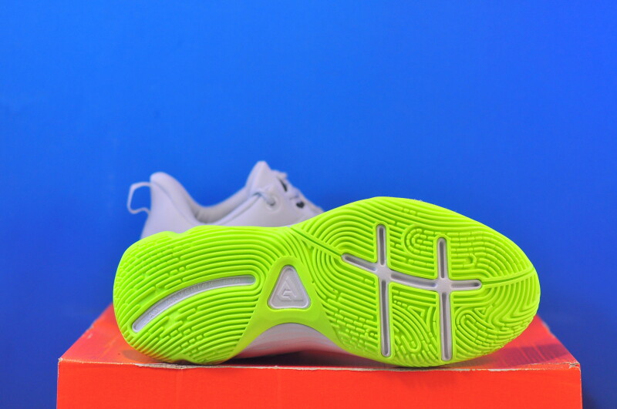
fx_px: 1284
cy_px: 204
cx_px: 308
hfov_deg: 27.0
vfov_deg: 18.1
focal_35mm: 75
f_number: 2.5
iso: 250
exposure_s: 1/320
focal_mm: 50
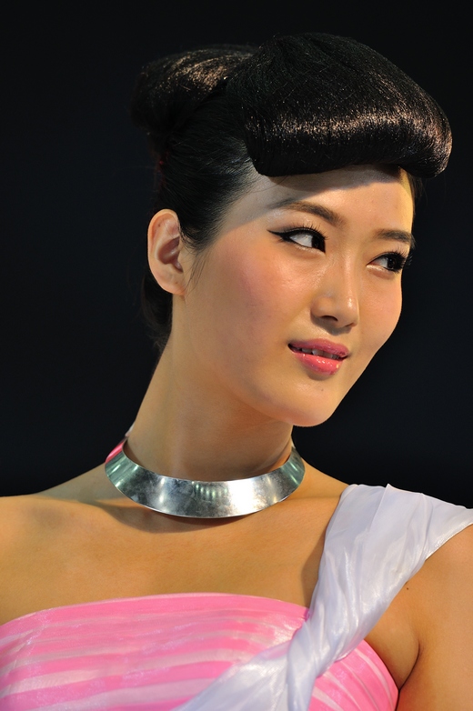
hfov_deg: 5.4
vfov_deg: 8.1
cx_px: 236
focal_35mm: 255
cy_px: 356
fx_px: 5034
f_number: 2.8
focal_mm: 170
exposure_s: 1/160
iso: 200
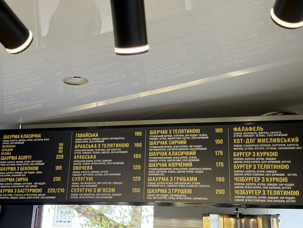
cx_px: 152
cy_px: 114
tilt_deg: +16.1
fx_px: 420
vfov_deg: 30.3
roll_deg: -1.9
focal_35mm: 48
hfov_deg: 39.7
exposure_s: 1/173
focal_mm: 6.76
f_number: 1.78
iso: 125
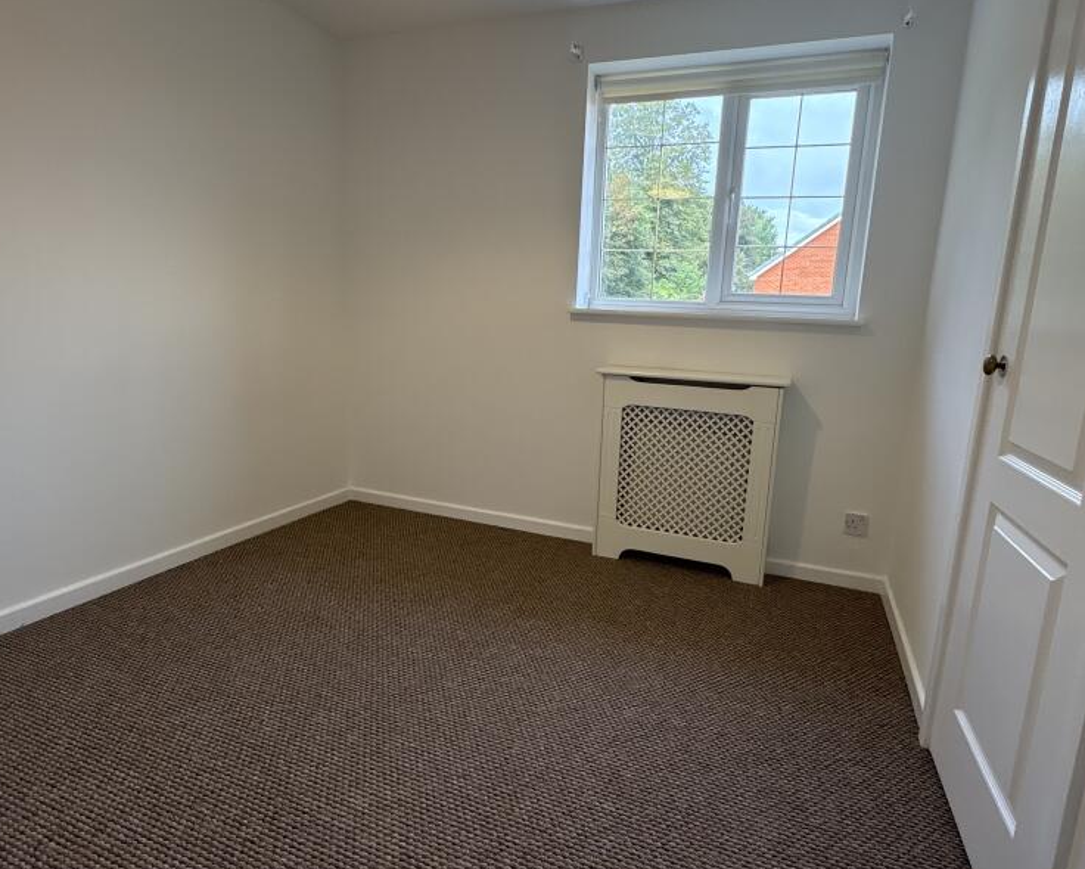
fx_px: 610
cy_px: 419
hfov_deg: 83.2
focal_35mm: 19
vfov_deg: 70.8
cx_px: 566
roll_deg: -2.7
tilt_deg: -8.9
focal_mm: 2.22
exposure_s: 1/99
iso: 160
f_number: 2.2
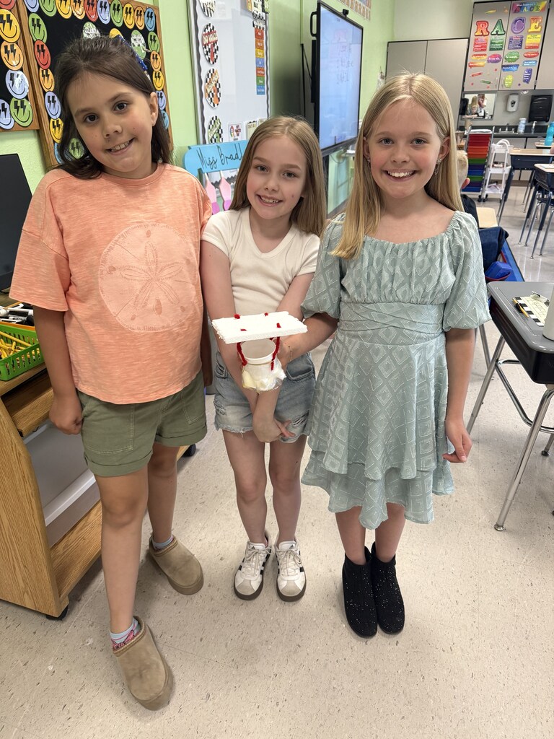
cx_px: 277
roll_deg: +1.1
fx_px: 512
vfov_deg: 71.6
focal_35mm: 24
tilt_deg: -26.9
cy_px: 370
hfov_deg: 56.8
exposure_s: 1/56
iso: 200
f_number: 1.78
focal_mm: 6.76
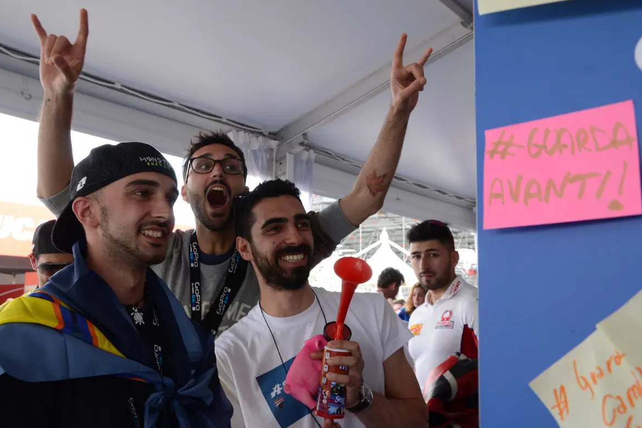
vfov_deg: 33.4
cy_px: 211
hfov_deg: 48.5
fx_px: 713
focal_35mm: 40
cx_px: 317
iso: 320
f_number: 9
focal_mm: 26
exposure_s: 1/40
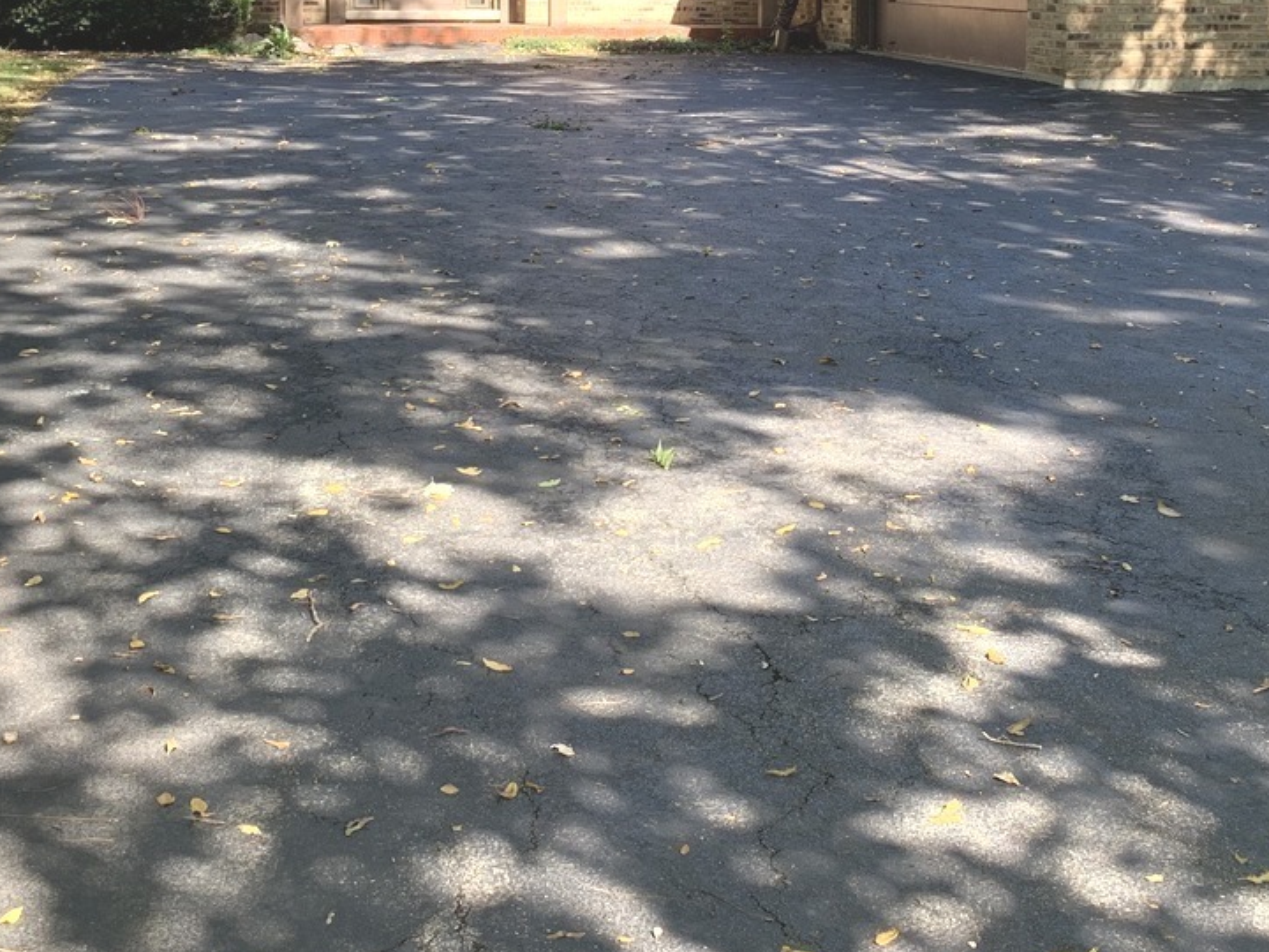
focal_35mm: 52
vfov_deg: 26.9
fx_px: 1906
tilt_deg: -4.1
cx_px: 661
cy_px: 60
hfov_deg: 36.8
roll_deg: +0.3
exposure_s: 1/323
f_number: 1.8
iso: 25
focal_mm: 4.25
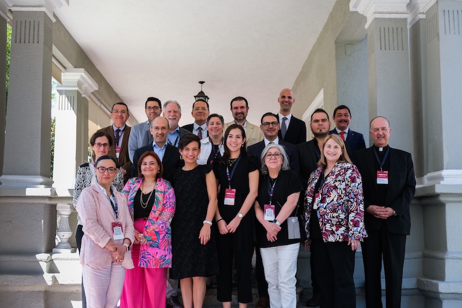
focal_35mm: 42
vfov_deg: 31.9
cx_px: 231
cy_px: 154
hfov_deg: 46.4
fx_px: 539
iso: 250
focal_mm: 27.7
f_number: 3.6
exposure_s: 1/320
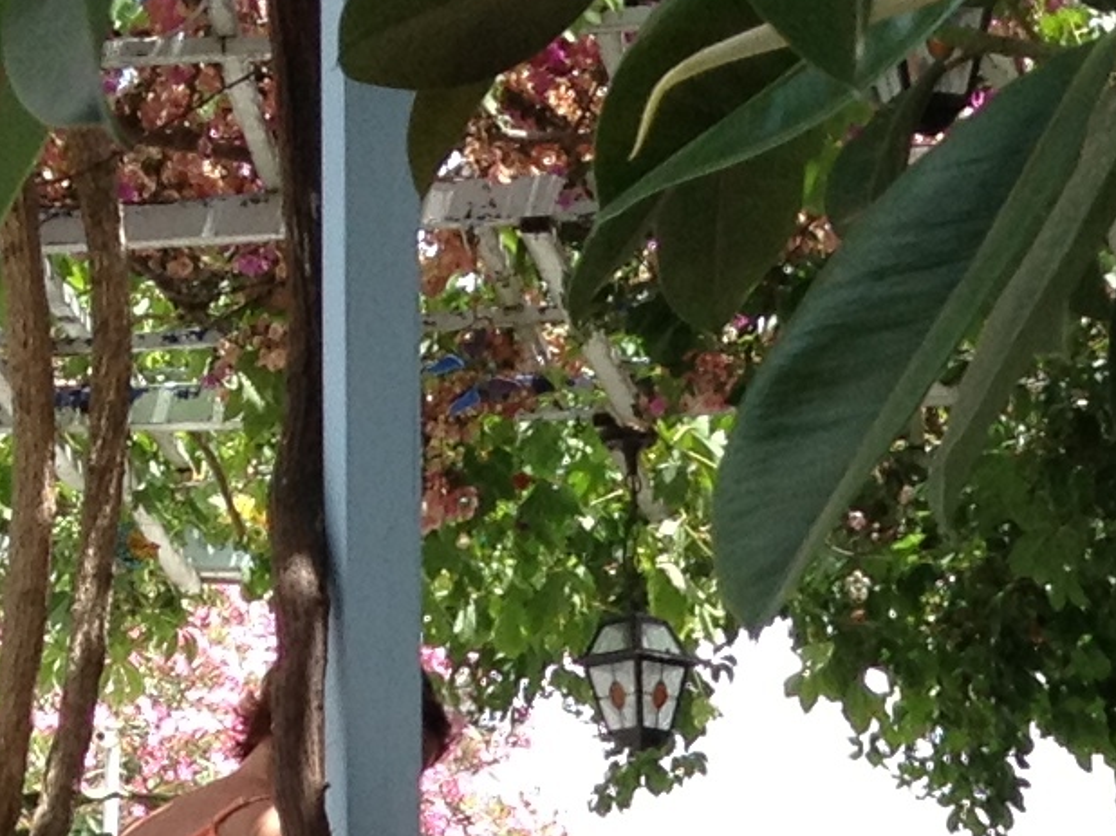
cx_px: 1427
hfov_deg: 10.5
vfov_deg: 7.6
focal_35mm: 185
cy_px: 1779
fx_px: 5962
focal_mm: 4.28
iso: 50
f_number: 2.4
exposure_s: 1/391
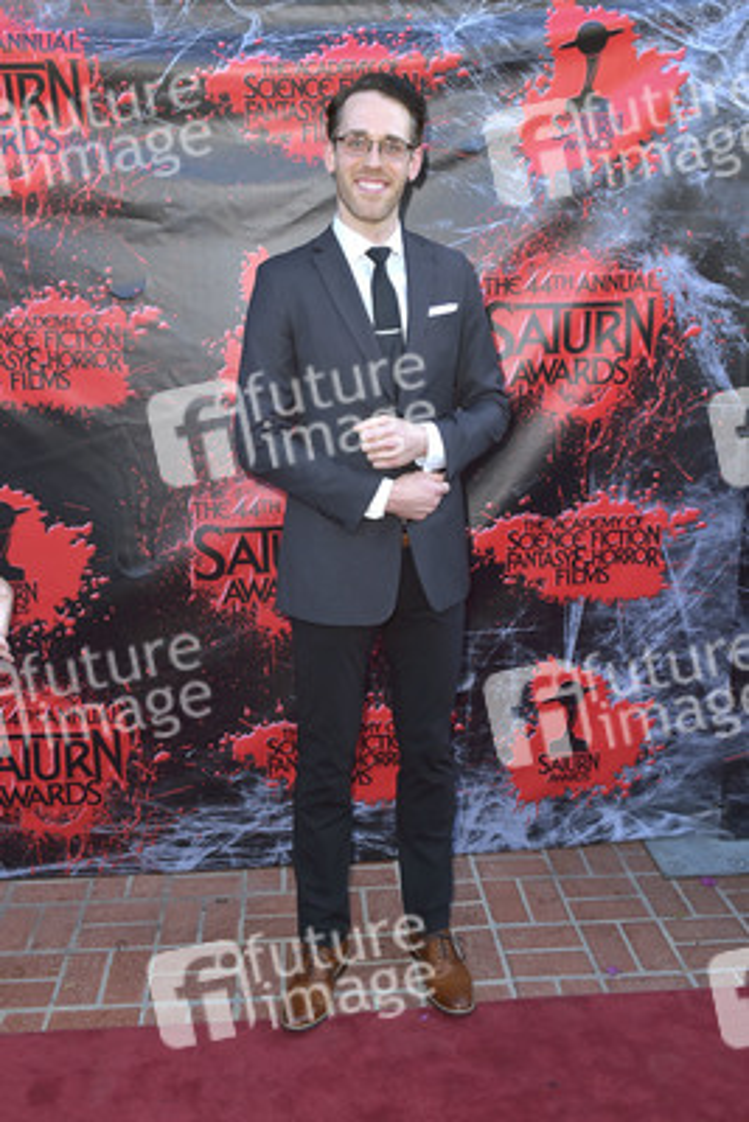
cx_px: 374
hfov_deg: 42.4
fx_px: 967
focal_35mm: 31
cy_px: 561
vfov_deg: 60.3
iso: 250
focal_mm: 31
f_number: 6.3
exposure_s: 1/250
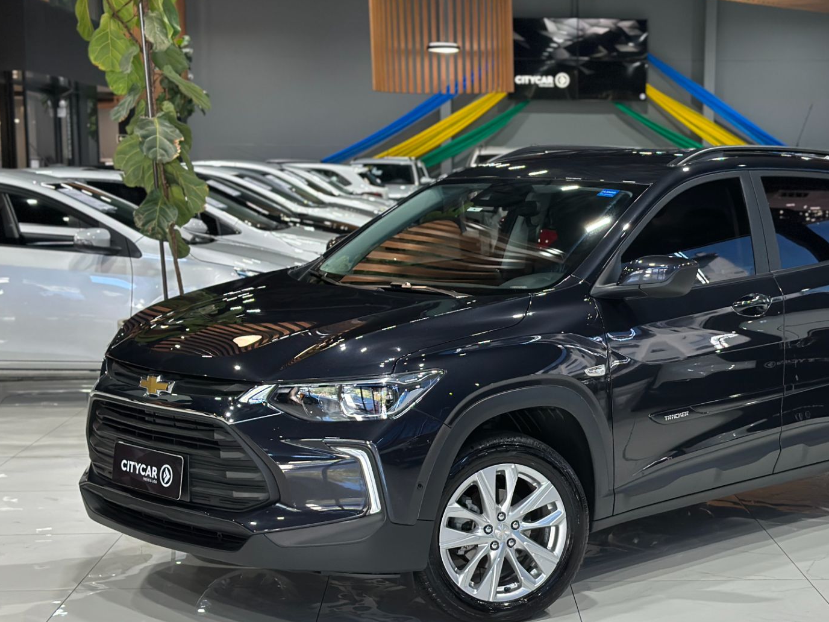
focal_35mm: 67
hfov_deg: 28.8
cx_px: 551
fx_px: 1605
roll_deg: -0.2
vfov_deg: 21.9
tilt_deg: -8.3
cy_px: 379
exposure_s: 1/120
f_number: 1.78
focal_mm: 6.86
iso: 160
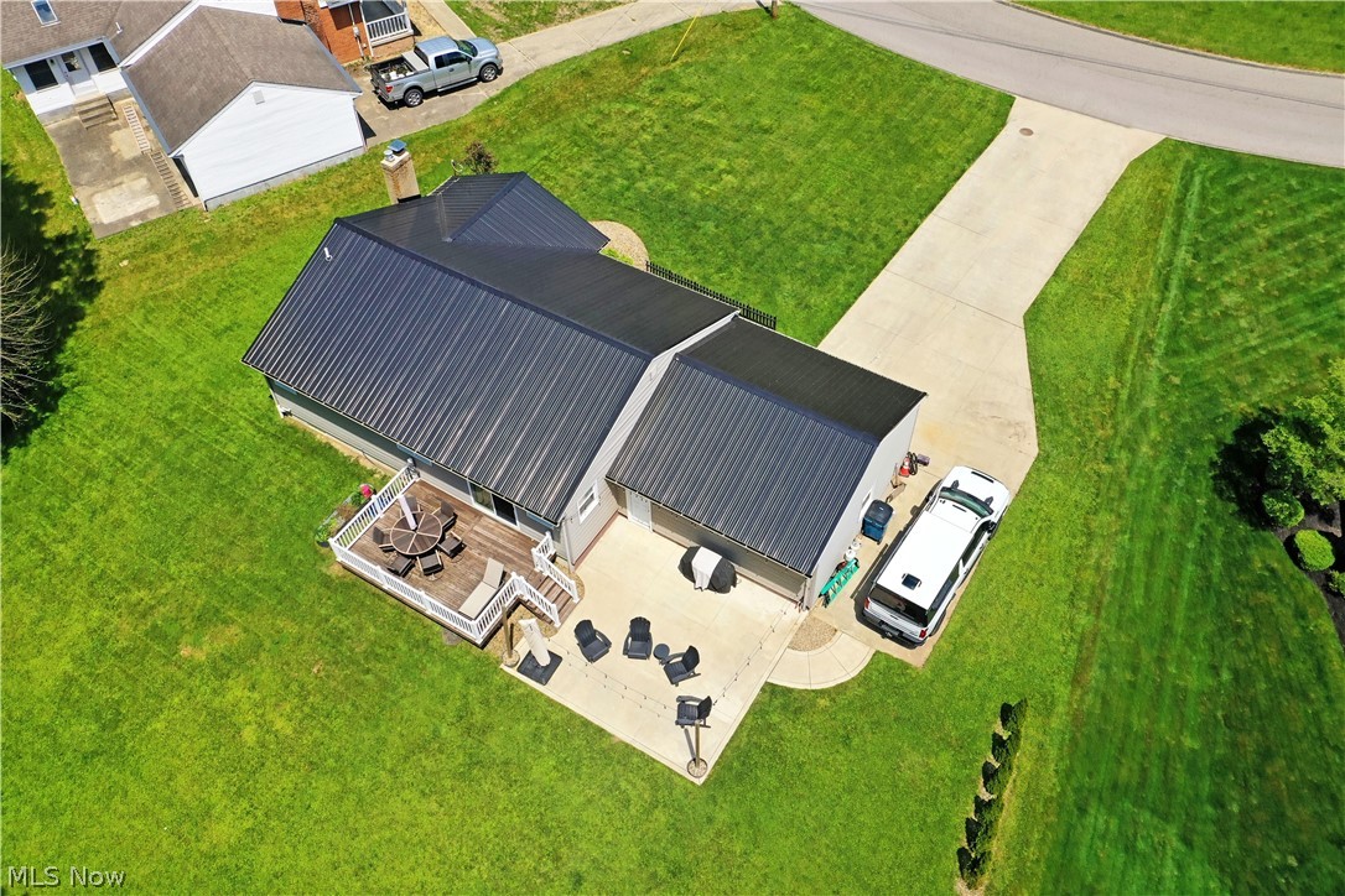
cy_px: 448
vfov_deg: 46.4
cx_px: 672
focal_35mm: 28
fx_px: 1046
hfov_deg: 65.5
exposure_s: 1/500
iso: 100
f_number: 6.3
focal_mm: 10.26
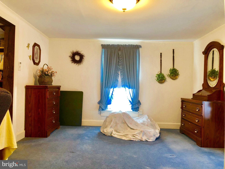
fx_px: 182
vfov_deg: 49.7
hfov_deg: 63.4
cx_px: 112
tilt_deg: +1.1
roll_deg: -1.1
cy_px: 84
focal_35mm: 28
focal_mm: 3.99
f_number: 1.8
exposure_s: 1/15
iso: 40
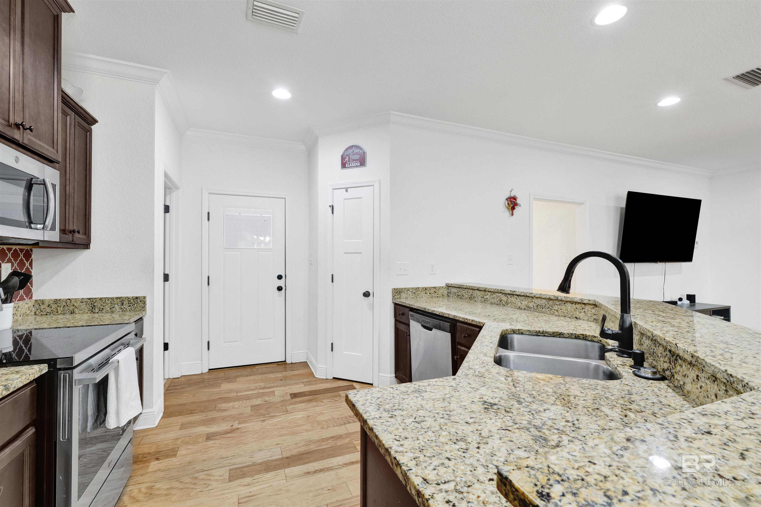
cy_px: 254
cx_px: 380
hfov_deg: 100.4
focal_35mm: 15
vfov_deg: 77.3
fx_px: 317
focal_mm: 15
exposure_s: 1/3
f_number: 11
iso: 400
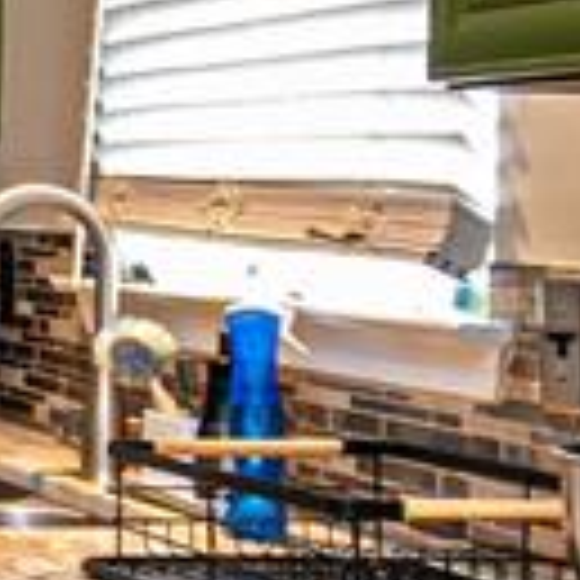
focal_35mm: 101
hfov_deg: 13.3
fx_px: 1915
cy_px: 211
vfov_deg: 17.2
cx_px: -764
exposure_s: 1/125
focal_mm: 10
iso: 2200
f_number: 4.5
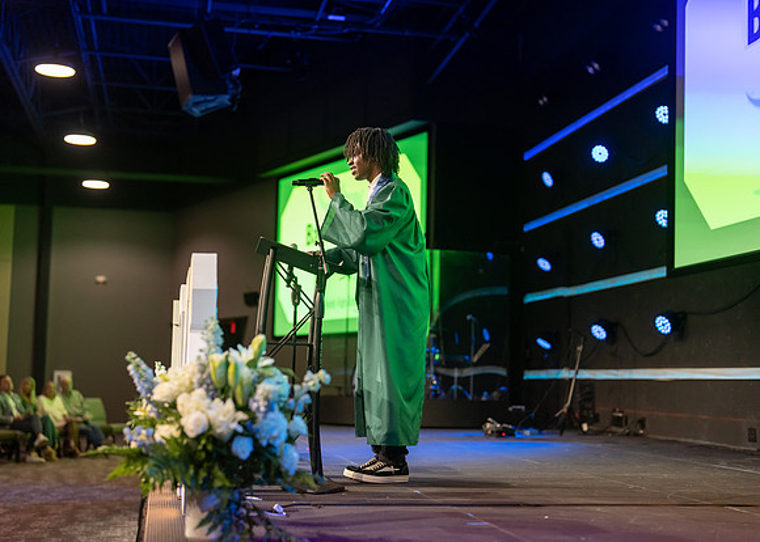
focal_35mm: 53
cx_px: 380
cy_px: 271
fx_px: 1145
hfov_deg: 36.7
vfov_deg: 26.6
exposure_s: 1/500
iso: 1000
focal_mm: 50
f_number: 1.6
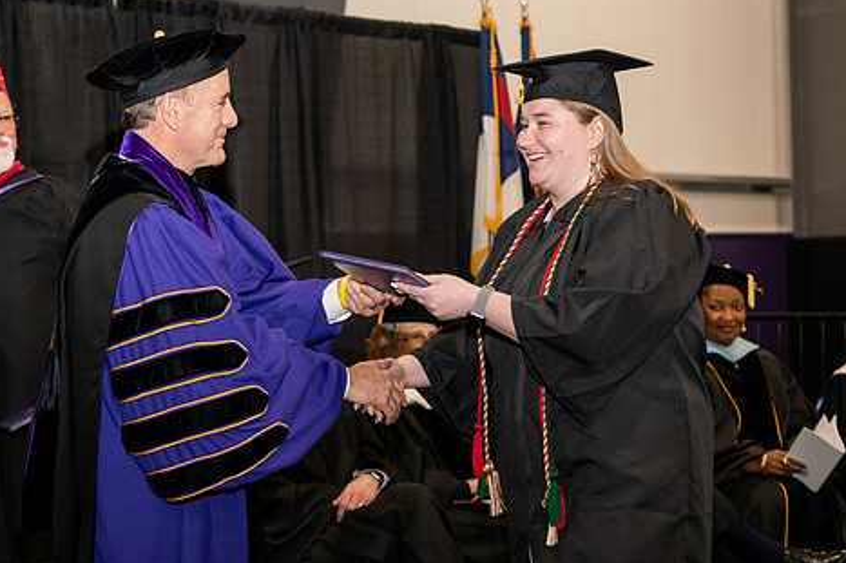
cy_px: 254
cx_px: 373
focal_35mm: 87
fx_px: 2044
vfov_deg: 15.7
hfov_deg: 23.4
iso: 2000
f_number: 5
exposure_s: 1/200
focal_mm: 70
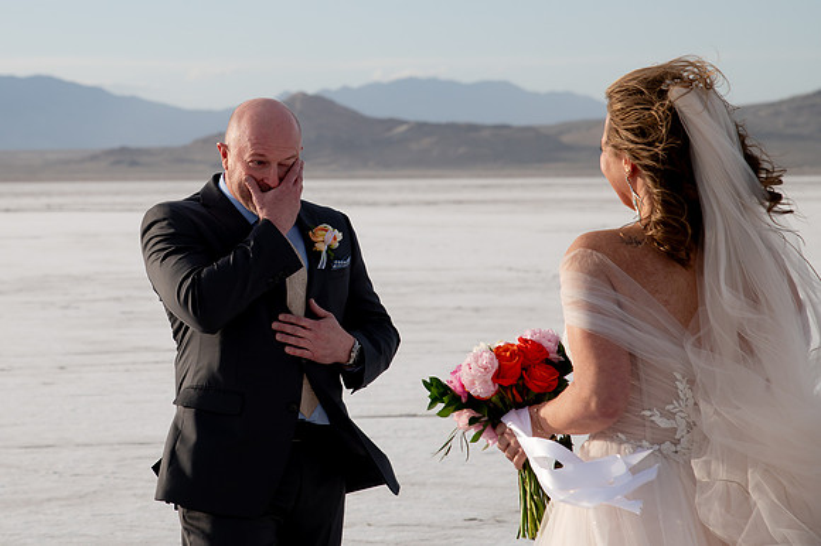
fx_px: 3248
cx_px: 236
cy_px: 157
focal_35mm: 143
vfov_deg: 9.6
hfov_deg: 14.4
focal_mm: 100
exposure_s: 1/800
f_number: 8
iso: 200
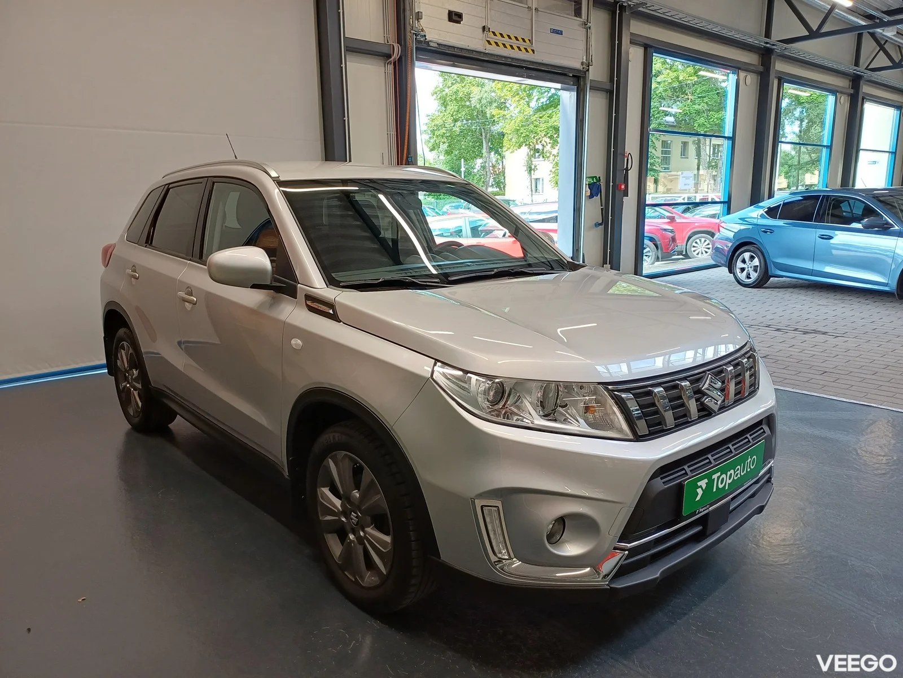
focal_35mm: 25
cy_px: 339
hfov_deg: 69.4
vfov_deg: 54.9
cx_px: 452
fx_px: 652
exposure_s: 1/50
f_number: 1.8
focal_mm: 4.65
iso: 100
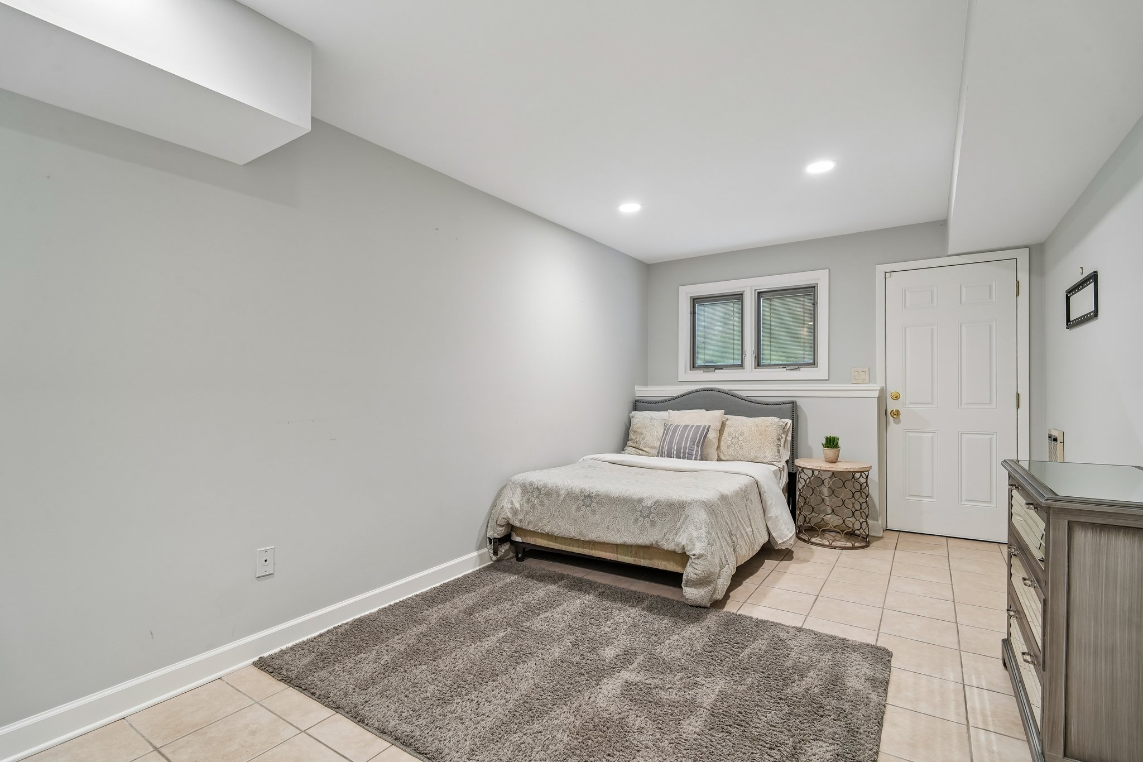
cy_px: 381
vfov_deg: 73.7
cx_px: 572
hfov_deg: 96.7
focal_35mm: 16
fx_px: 508
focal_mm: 16
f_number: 8
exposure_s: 1/4
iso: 400
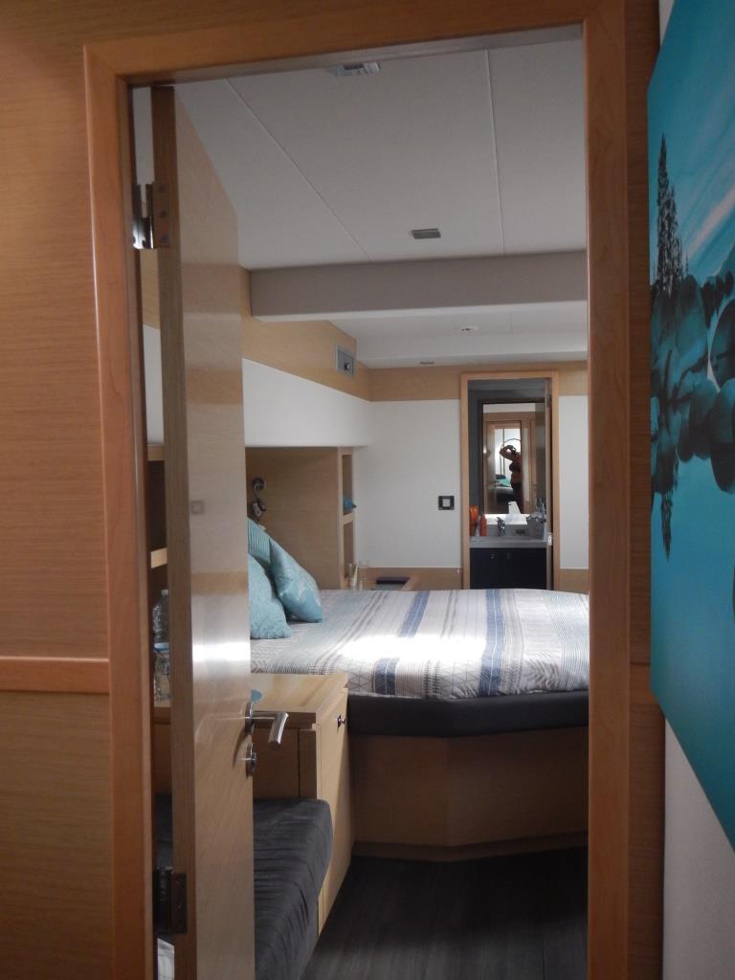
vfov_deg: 63.4
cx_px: 368
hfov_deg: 49.7
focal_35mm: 28
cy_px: 490
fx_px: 793
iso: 320
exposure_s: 1/30
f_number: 3.9
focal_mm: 5
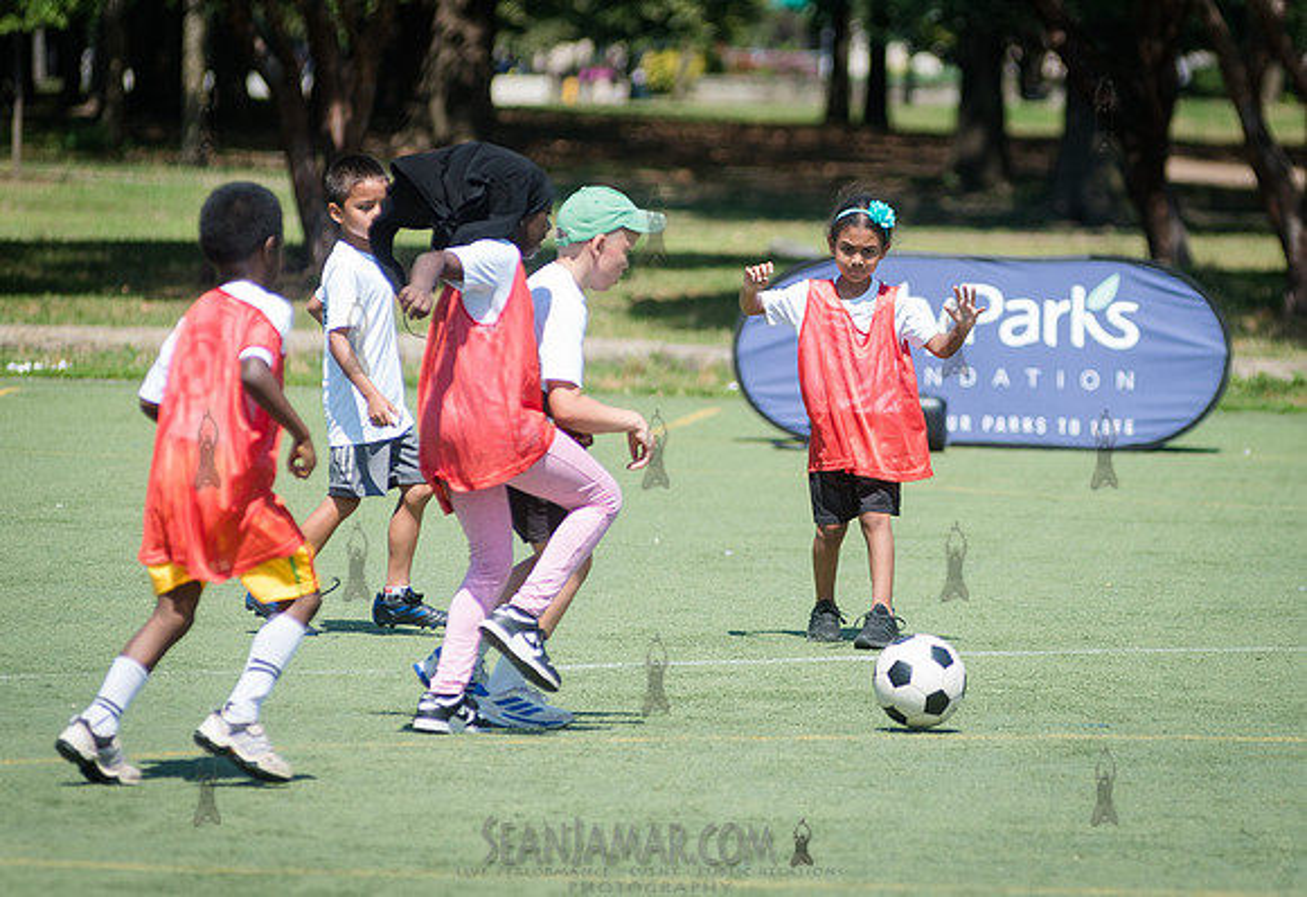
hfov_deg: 7.3
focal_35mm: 278
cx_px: 914
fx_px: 10178
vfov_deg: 5.0
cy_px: 429
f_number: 4
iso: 200
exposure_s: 1/1250
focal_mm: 185
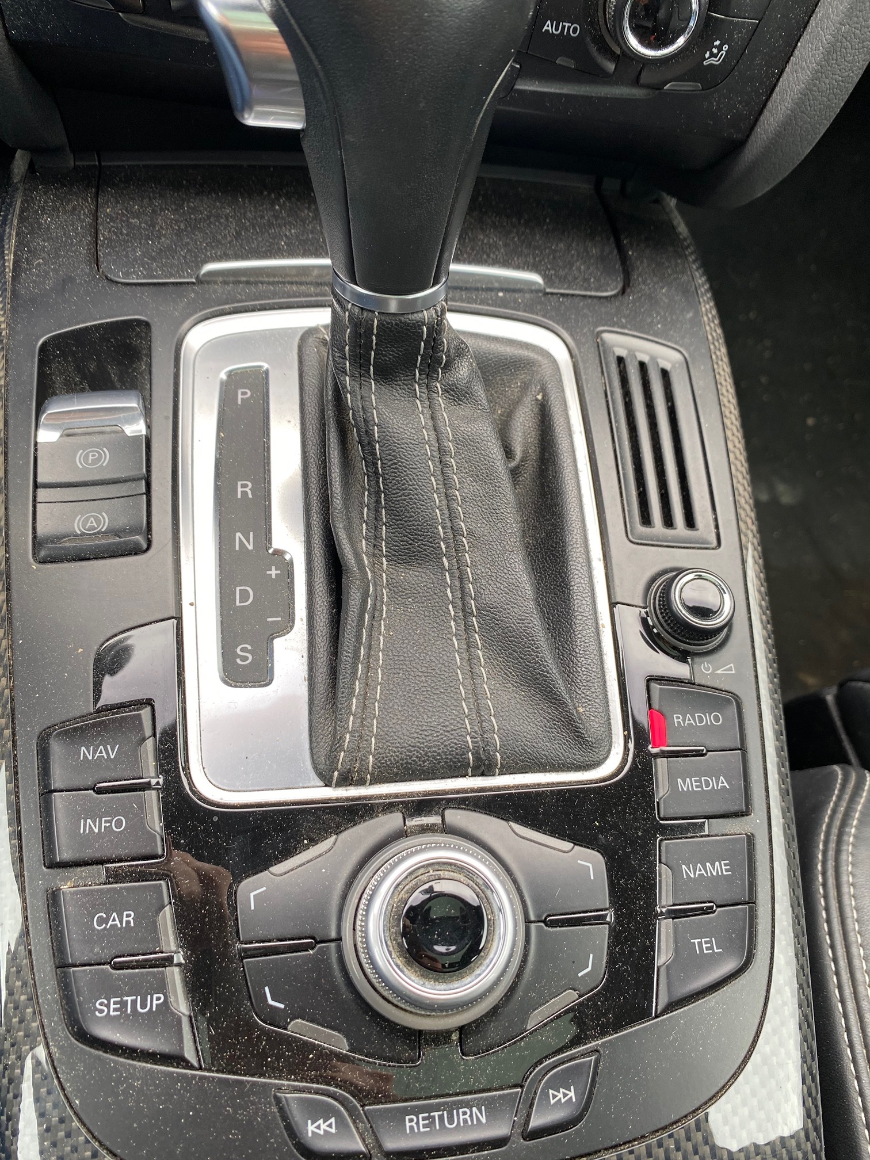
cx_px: 435
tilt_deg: -55.6
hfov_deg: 53.1
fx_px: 871
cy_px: 580
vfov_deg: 67.3
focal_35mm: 26
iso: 64
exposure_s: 1/121
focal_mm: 4.25
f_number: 1.8
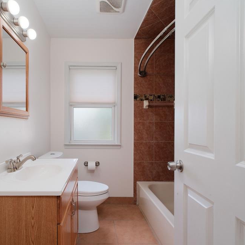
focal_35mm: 20
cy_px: 127
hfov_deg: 73.7
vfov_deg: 74.8
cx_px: 94
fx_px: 160
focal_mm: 10
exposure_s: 1/250
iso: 800
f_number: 6.4
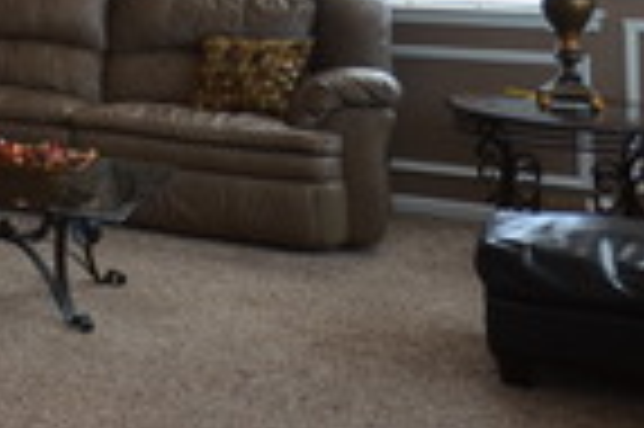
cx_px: -612
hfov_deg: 19.3
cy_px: -153
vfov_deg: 18.6
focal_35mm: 67
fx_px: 1197
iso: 400
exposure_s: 1/100
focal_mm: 10
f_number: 5
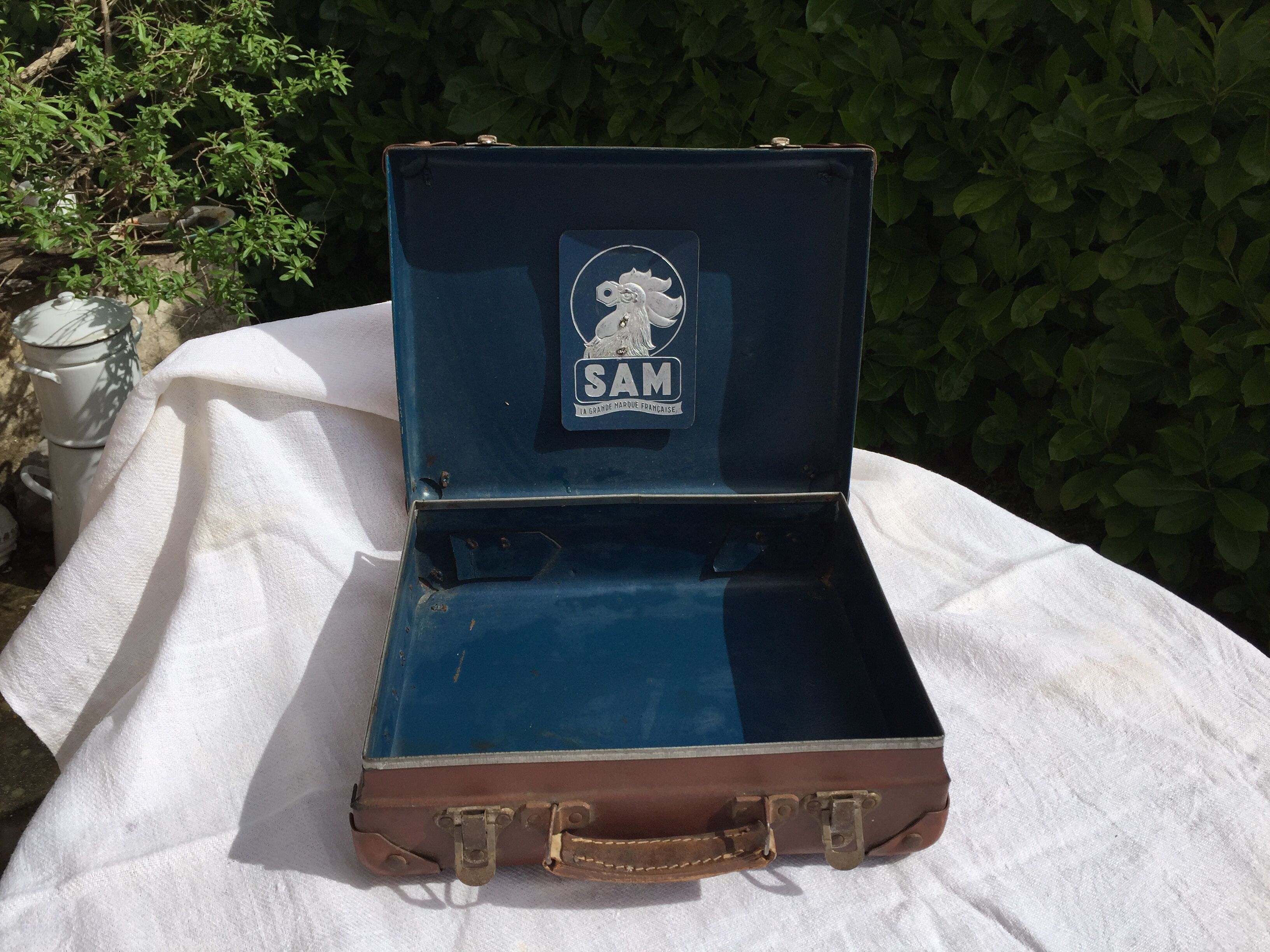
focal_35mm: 29
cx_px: 635
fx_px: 1064
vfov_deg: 48.2
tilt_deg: -32.1
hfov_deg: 61.7
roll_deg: +0.4
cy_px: 476
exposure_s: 1/4950
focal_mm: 4.15
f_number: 2.2
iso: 32
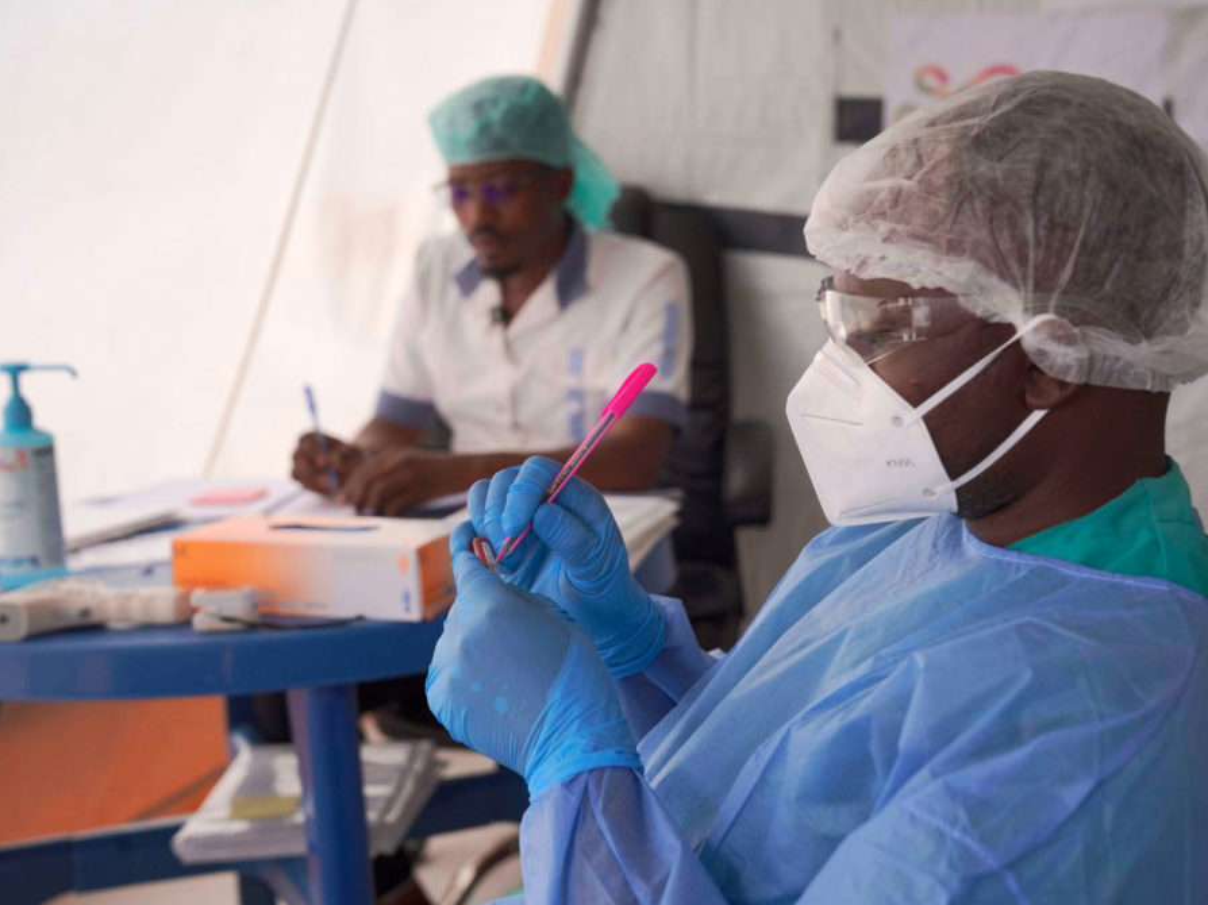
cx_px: 669
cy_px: 459
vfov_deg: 27.0
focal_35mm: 54
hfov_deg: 35.5
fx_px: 1884
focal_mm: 49
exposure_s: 1/320
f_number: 4
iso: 320
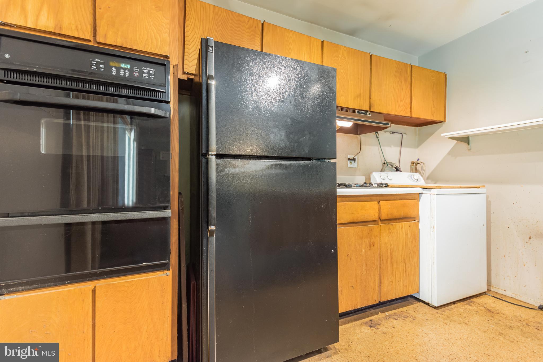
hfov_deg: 53.1
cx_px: 272
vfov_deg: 36.9
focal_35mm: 36
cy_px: 181
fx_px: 543
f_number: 8
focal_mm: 24
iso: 250
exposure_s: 1/2.5
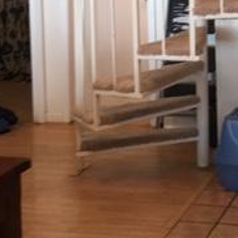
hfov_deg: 18.3
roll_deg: +0.9
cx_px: 285
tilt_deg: -4.3
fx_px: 700
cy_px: -13
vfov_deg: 18.7
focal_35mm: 90
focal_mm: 4.15
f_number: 2.2
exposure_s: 1/30
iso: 100
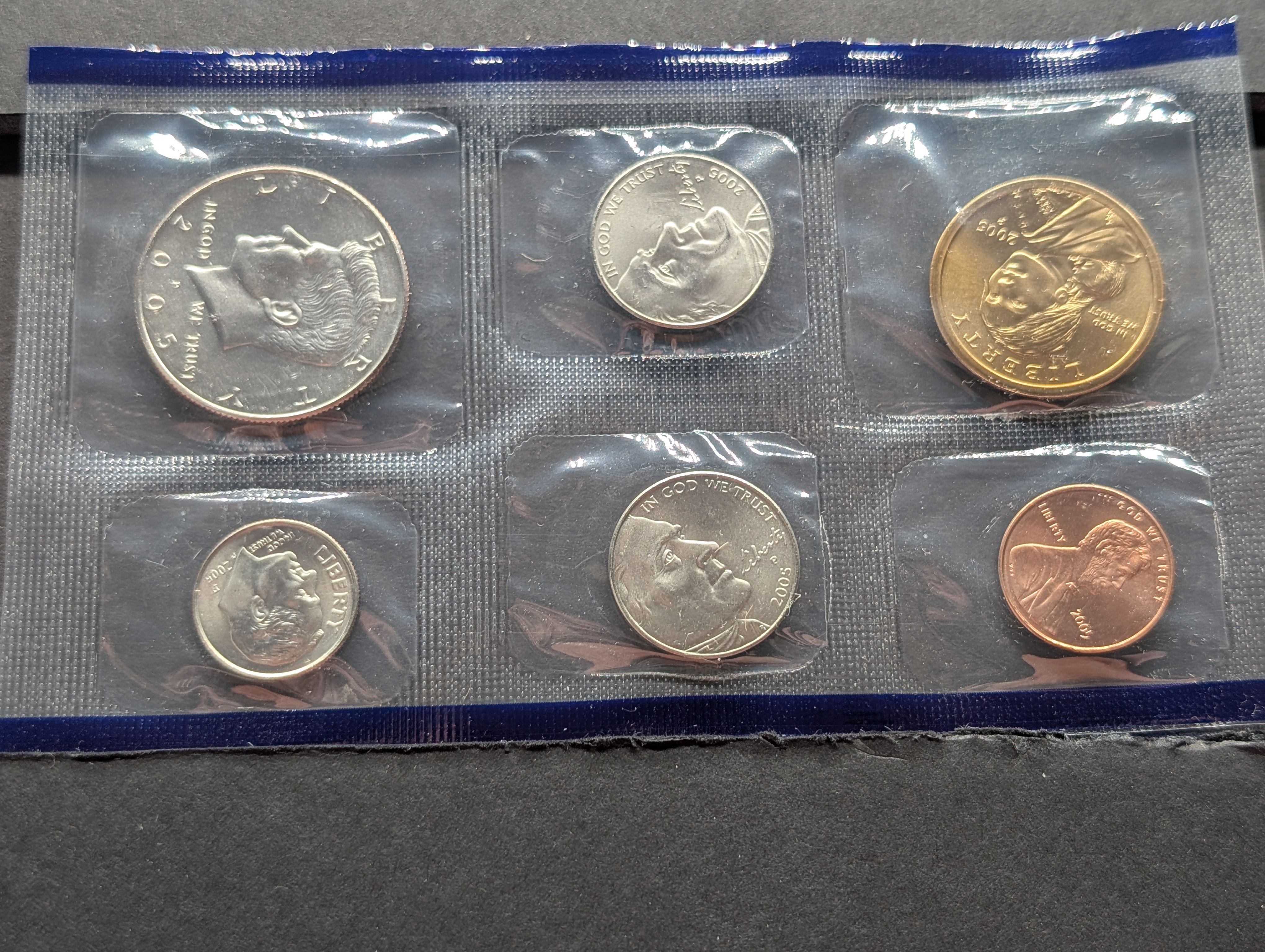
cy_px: 476
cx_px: 632
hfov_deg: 38.9
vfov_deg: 29.7
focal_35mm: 49
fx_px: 1793
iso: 20
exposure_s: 1/23.8
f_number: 1.68
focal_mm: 6.9
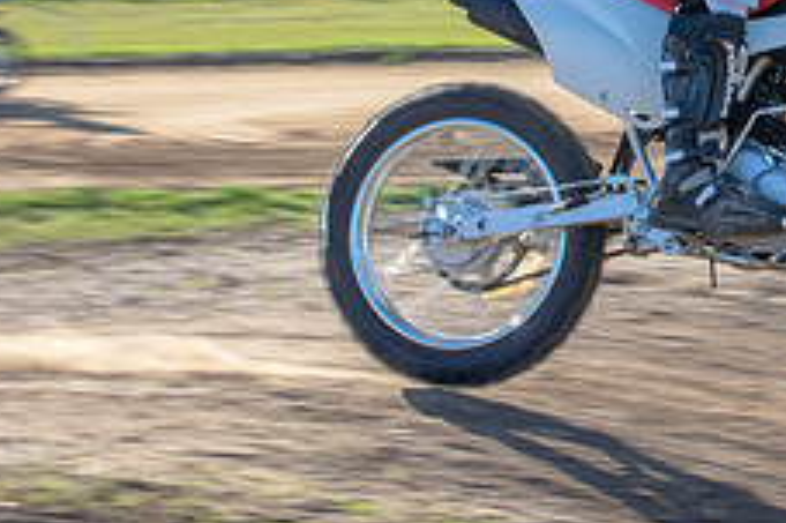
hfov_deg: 8.5
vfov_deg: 5.7
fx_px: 5258
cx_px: 780
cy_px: -13
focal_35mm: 241
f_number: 14
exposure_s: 1/200
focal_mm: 52
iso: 200
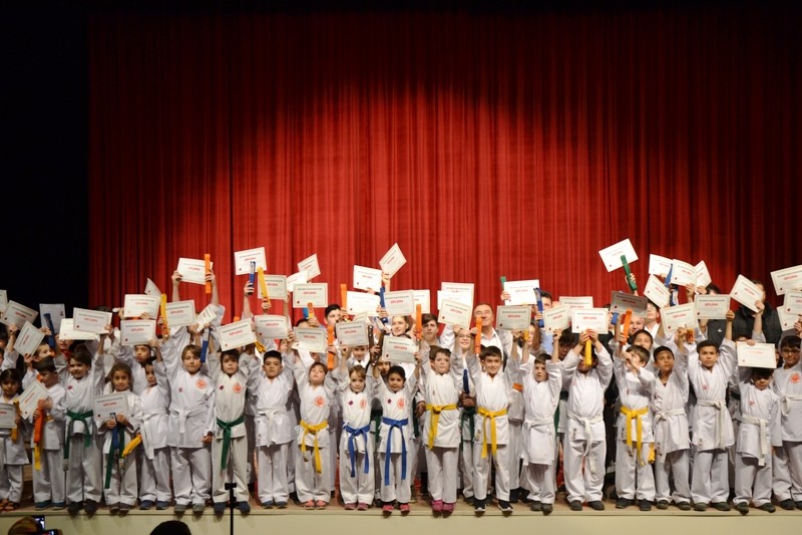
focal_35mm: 48
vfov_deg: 28.1
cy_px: 268
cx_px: 401
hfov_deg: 41.1
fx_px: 1069
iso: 400
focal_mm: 32
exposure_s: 1/40
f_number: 4.2
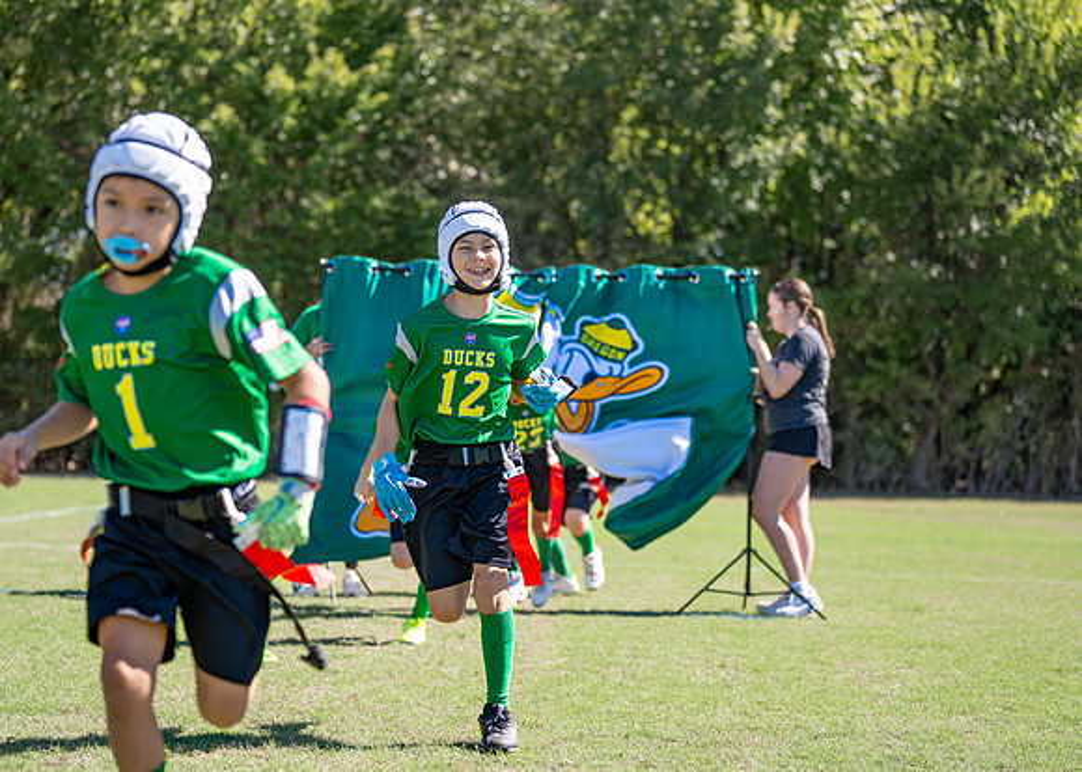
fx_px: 2414
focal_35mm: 79
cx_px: 463
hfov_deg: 25.2
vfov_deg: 18.2
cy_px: 391
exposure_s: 1/1600
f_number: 2.8
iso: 200
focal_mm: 70
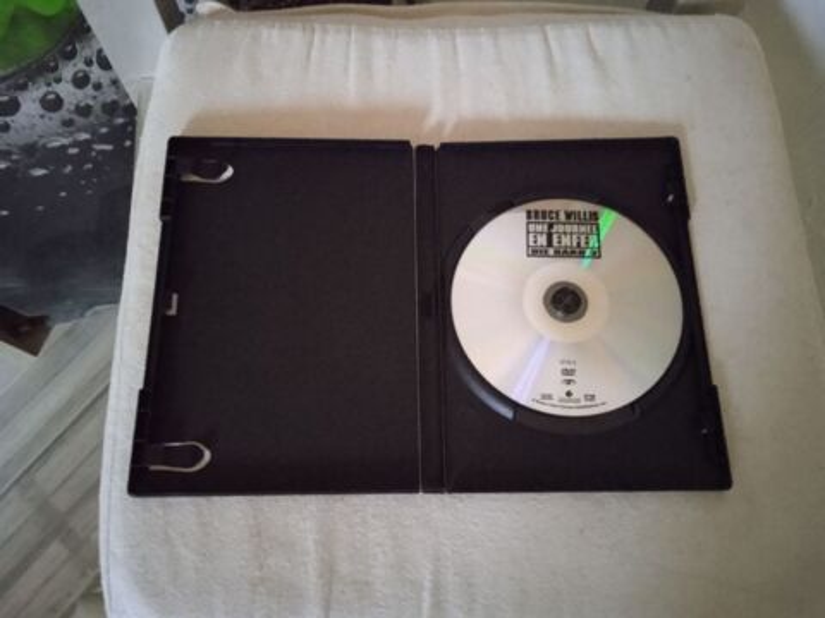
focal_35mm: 28
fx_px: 667
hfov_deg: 63.4
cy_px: 309
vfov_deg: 49.7
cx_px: 412
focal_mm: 3.43
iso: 5796
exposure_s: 1/14.3
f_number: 2.2
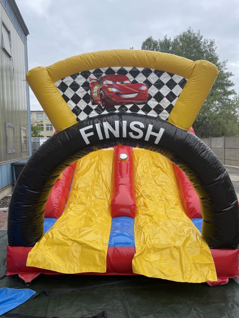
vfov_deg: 67.3
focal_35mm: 26
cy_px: 159
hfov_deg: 53.1
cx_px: 120
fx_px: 239
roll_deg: +1.5
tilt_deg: -2.3
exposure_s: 1/1575
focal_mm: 4.2
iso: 32
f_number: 1.6
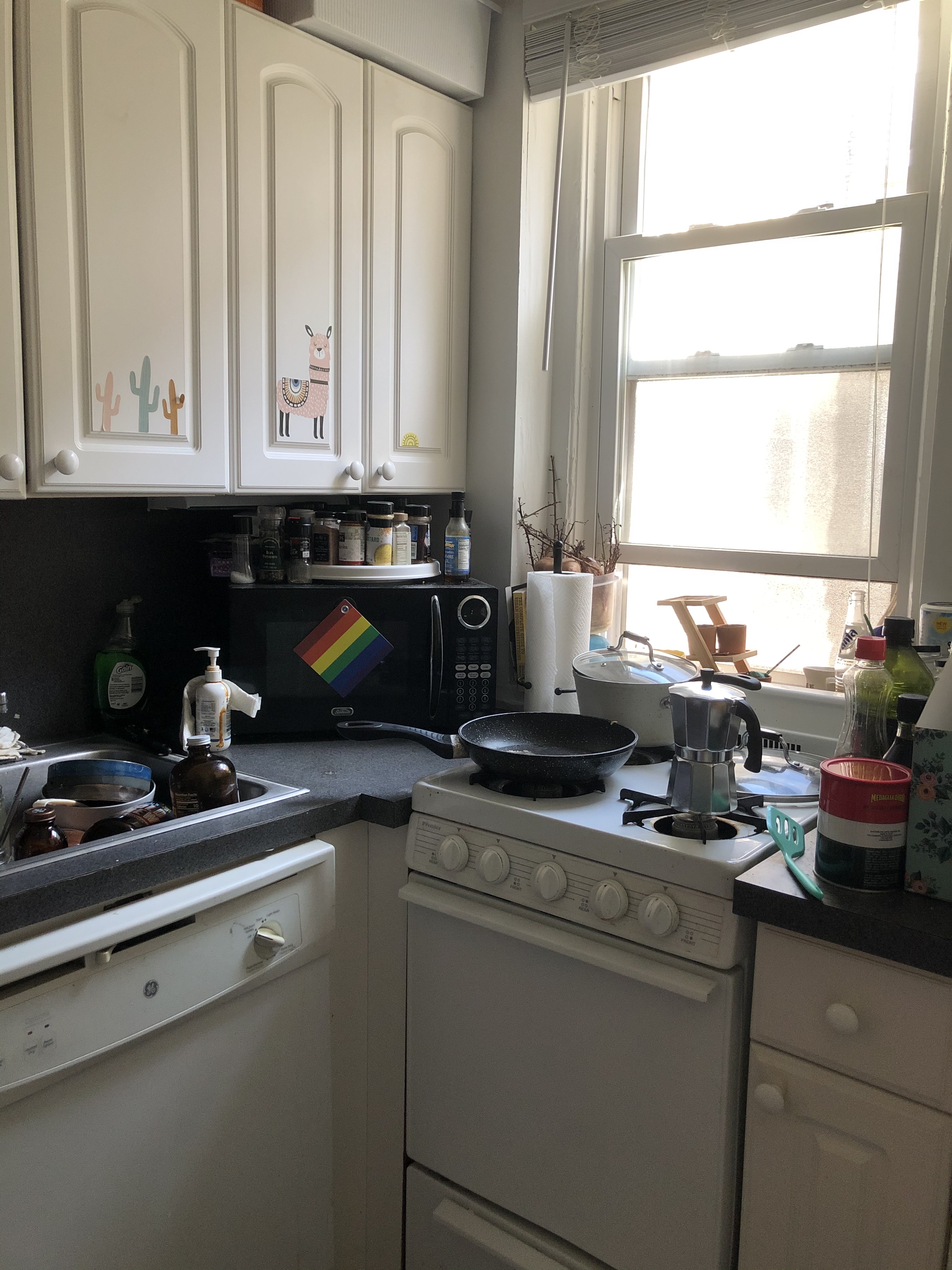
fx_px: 1027
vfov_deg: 63.4
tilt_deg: -7.8
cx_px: 476
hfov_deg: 49.7
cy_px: 635
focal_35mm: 28
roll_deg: -0.4
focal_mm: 3.99
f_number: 1.8
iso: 25
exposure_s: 1/30
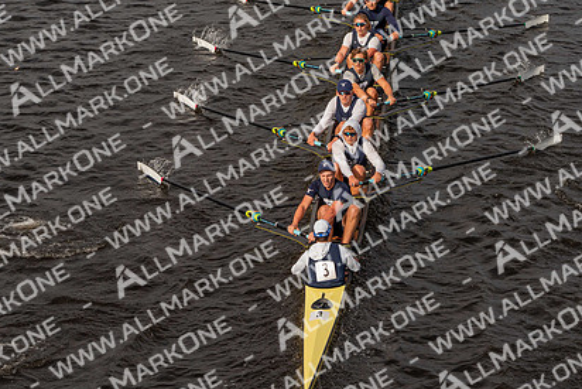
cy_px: 121
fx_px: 1844
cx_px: 359
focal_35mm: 114
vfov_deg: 12.0
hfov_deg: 17.9
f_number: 5
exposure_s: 1/2500
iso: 320
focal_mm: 81
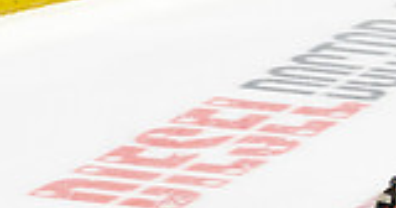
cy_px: 160
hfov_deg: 2.4
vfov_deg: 1.3
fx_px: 9385
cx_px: 474
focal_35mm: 908
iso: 1250
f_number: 4
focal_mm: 176
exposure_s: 1/800
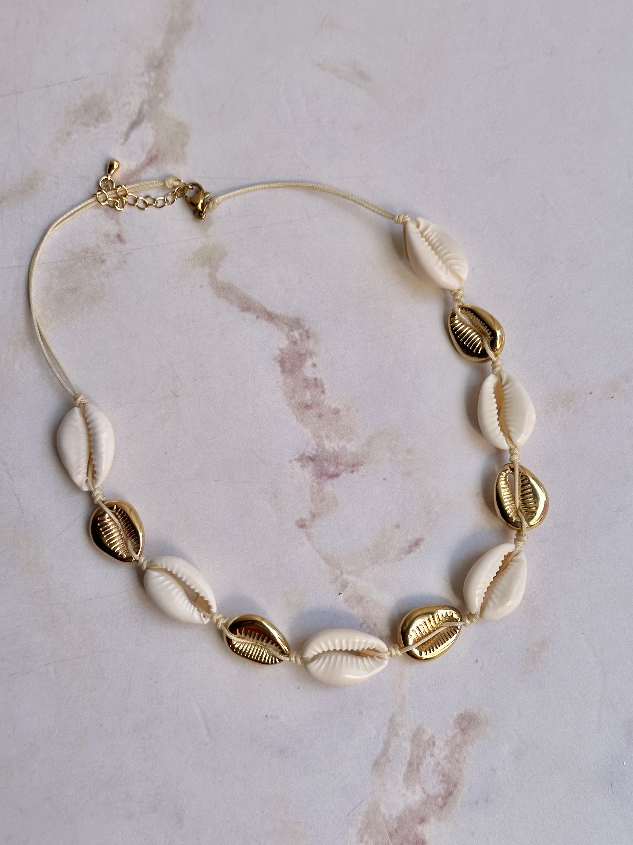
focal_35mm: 48
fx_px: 1170
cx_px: 316
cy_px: 422
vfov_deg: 39.7
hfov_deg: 30.3
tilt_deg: -78.9
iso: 64
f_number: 1.78
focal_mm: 6.86
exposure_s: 1/1000
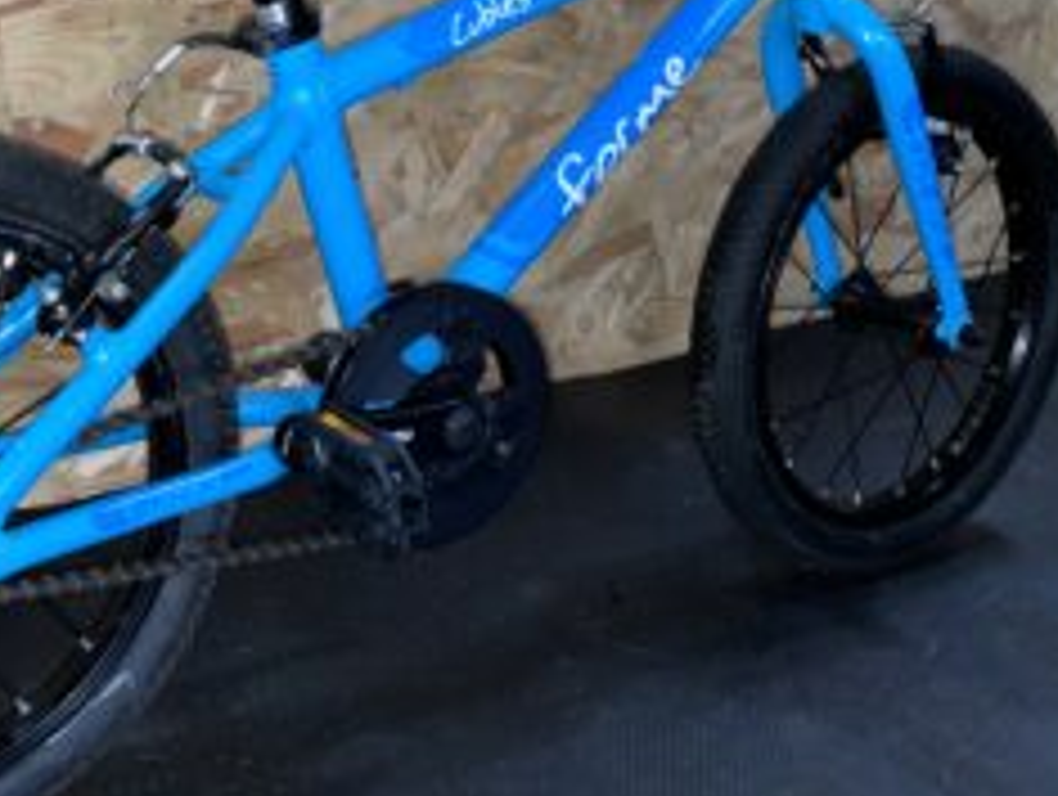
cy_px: 202
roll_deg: -3.5
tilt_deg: -18.4
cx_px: 252
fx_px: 1622
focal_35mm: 53
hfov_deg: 35.2
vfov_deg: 27.2
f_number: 1.6
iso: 50
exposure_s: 1/17
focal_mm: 4.2
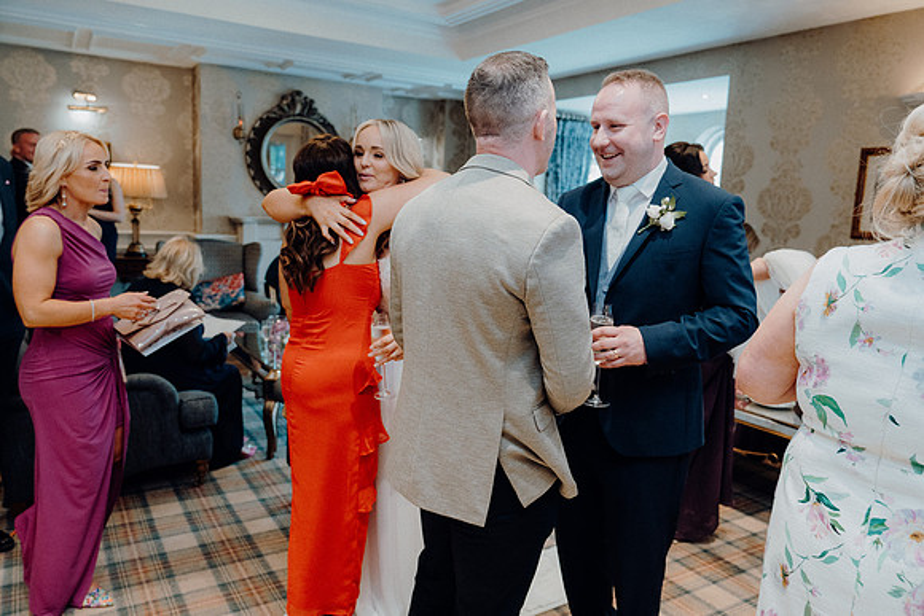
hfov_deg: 67.4
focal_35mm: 27
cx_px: 462
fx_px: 693
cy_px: 308
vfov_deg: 48.0
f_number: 3.5
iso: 2500
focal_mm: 27
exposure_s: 1/160
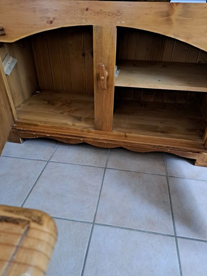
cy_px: 138
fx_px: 191
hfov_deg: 56.8
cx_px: 104
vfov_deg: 71.6
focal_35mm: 24
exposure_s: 1/25
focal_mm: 5.23
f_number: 1.8
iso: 400
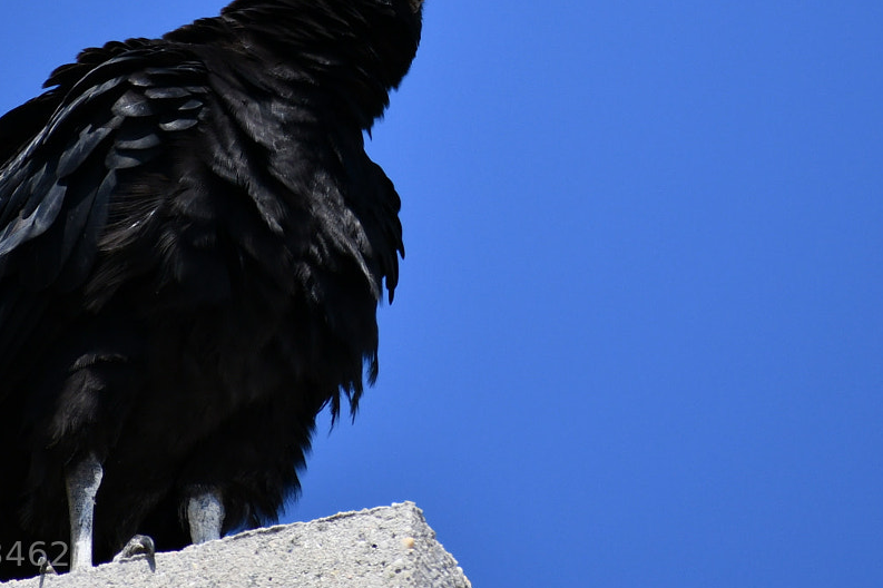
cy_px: 48
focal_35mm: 908
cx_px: 400
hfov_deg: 2.3
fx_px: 22261
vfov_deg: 1.5
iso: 320
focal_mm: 300
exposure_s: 1/2000
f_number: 6.3
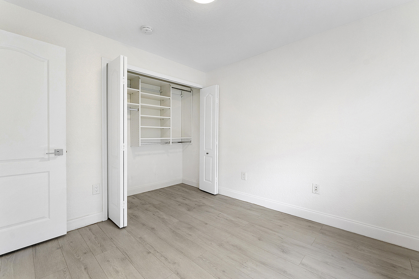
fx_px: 175
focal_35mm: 15
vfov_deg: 77.3
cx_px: 210
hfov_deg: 100.4
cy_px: 140
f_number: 8
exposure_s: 1/8
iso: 250
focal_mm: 10
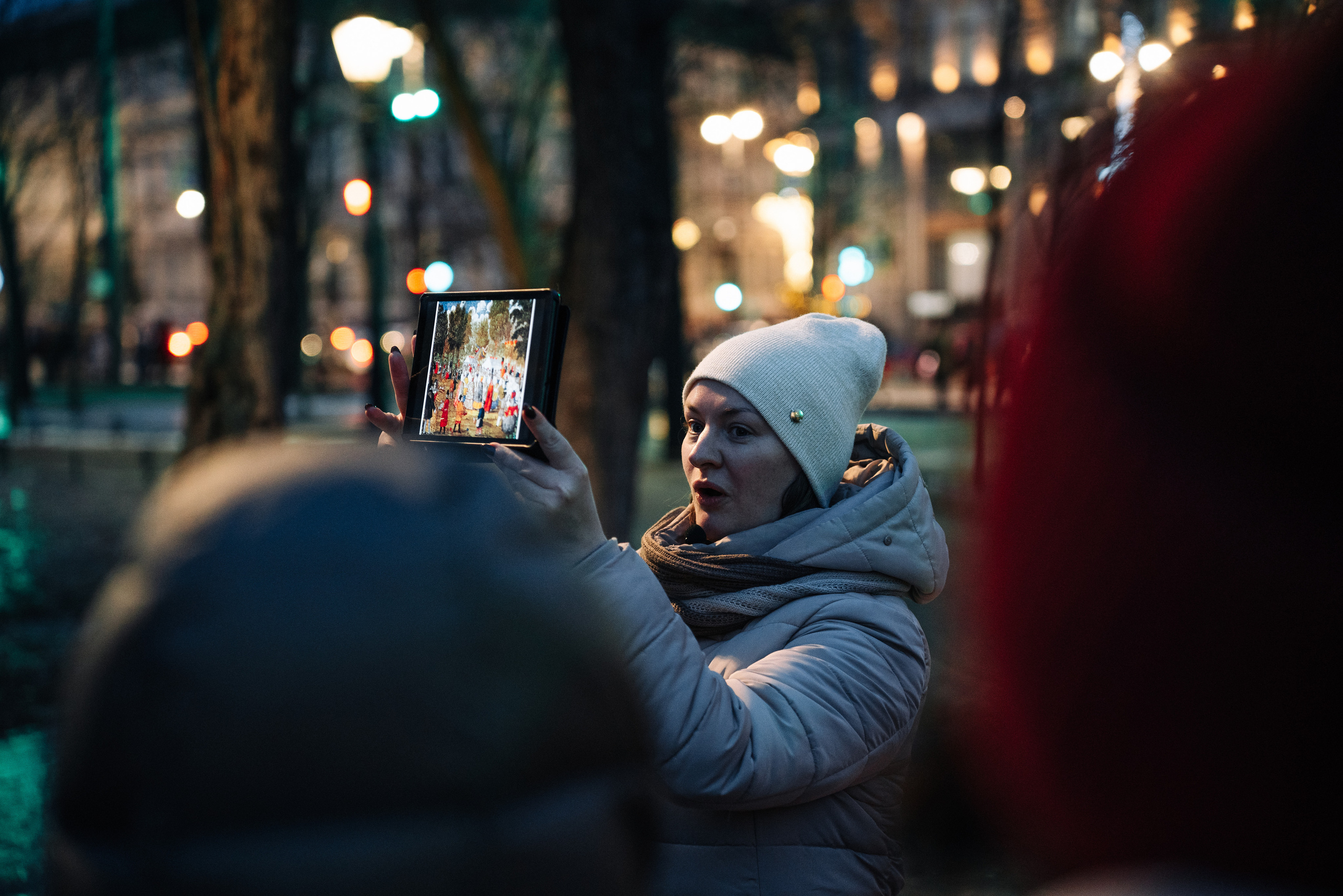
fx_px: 2798
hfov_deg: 27.0
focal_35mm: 75
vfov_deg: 18.2
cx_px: 672
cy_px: 448
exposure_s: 1/100
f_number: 2.8
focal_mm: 75
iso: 1250
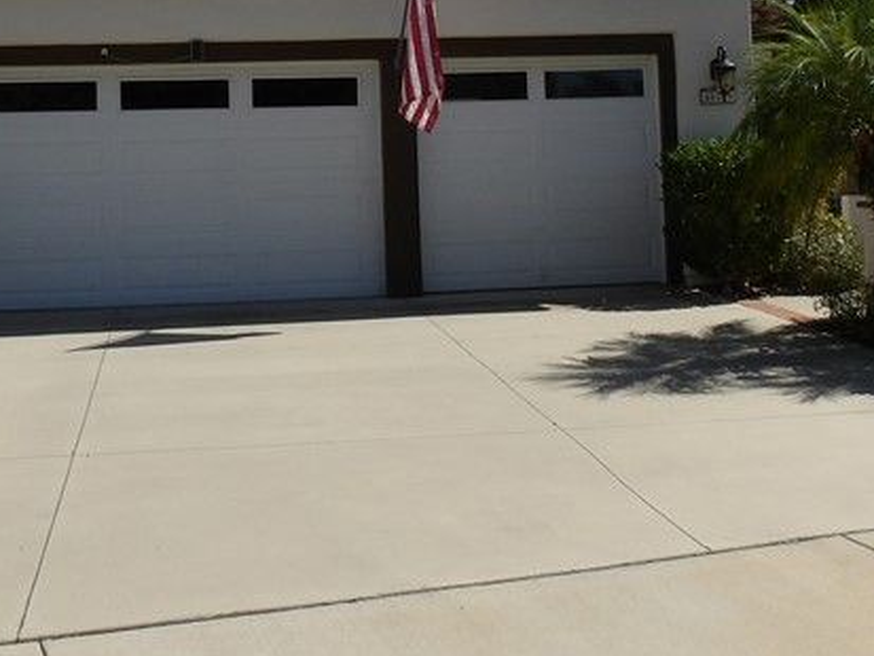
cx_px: 406
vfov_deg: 25.2
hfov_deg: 33.8
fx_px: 1440
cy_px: 119
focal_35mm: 57
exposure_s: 1/461
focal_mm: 4.2
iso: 100
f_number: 6.2
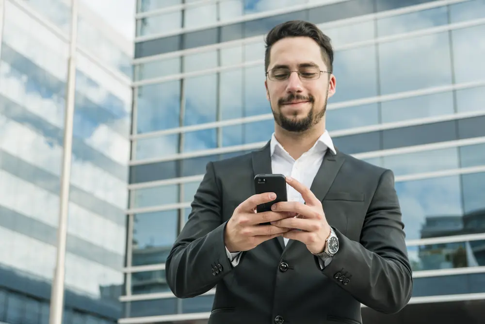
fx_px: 944
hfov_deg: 28.8
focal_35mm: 70
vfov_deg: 19.5
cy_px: 162
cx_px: 242
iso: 200
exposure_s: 1/160
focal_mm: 70
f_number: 8
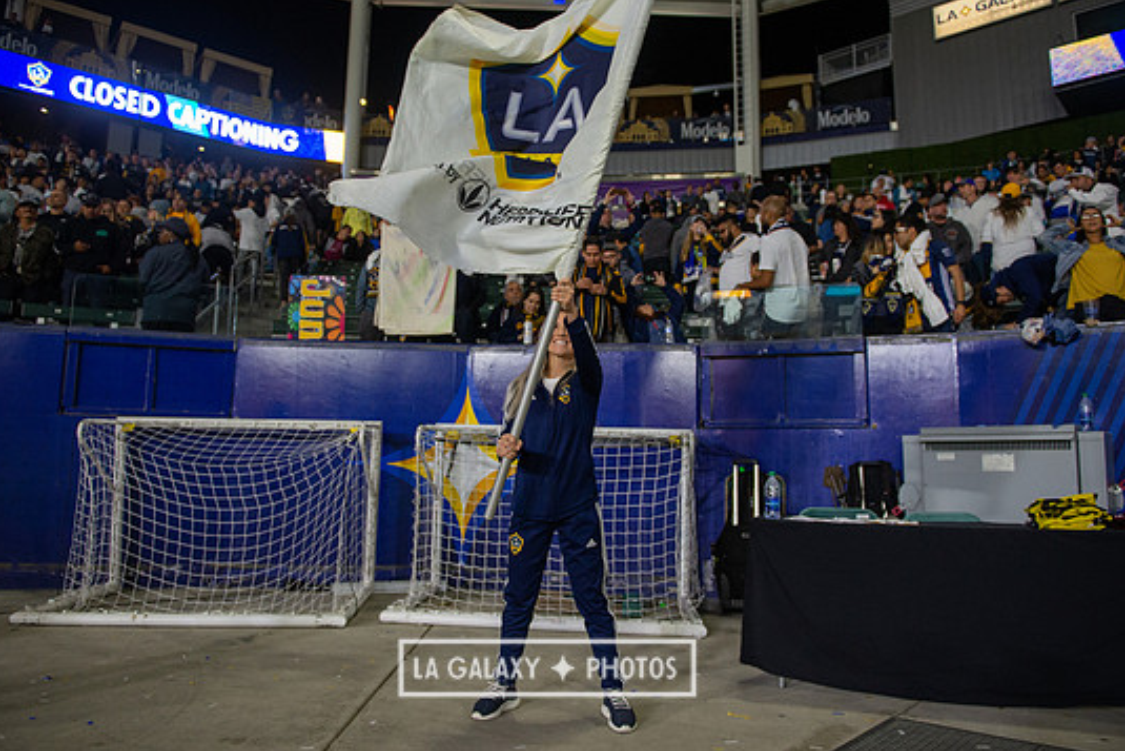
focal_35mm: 26
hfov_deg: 69.4
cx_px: 547
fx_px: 813
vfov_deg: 49.6
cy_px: 352
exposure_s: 1/640
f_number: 2.8
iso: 1600
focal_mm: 24
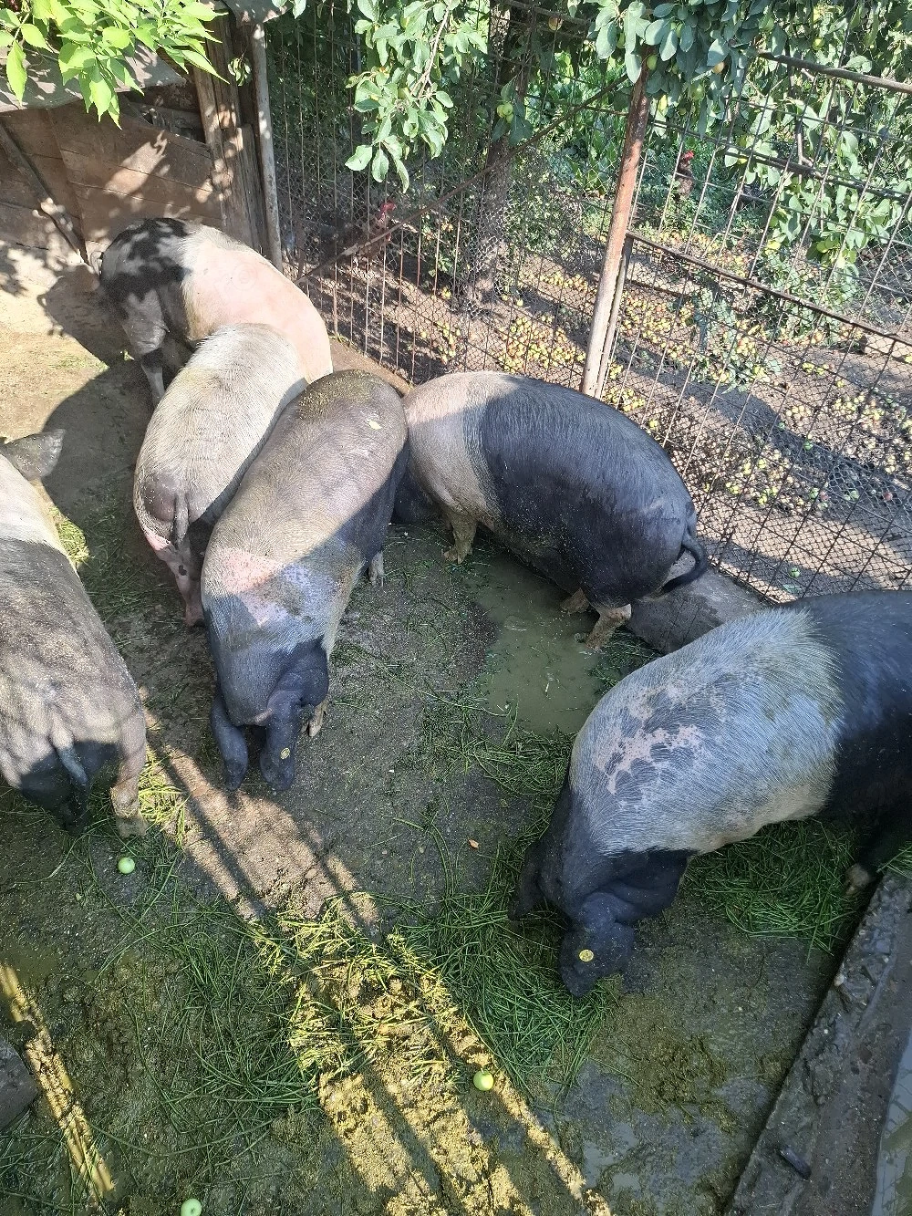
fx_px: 808
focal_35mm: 23
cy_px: 608
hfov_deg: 58.9
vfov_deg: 73.9
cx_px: 456
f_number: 1.8
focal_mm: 5.54
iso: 50
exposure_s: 1/370
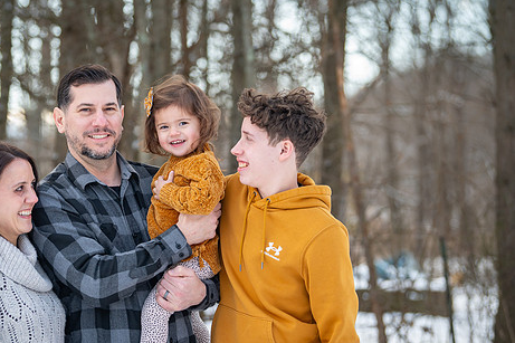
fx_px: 1888
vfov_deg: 10.4
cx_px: 192
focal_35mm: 132
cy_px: 193
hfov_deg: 15.5
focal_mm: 105
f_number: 3.5
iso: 320
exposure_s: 1/500
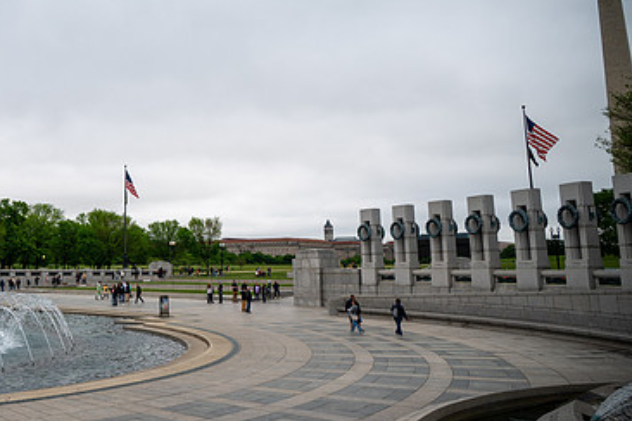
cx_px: 136
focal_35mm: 38
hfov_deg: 48.2
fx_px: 667
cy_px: 159
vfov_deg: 34.9
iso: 100
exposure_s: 1/800
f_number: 4
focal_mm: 24
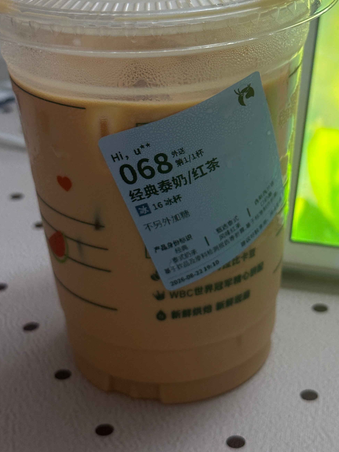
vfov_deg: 26.1
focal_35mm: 74
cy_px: 138
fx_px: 966
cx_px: 207
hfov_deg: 19.9
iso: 160
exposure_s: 1/50
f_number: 1.78
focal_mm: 6.86
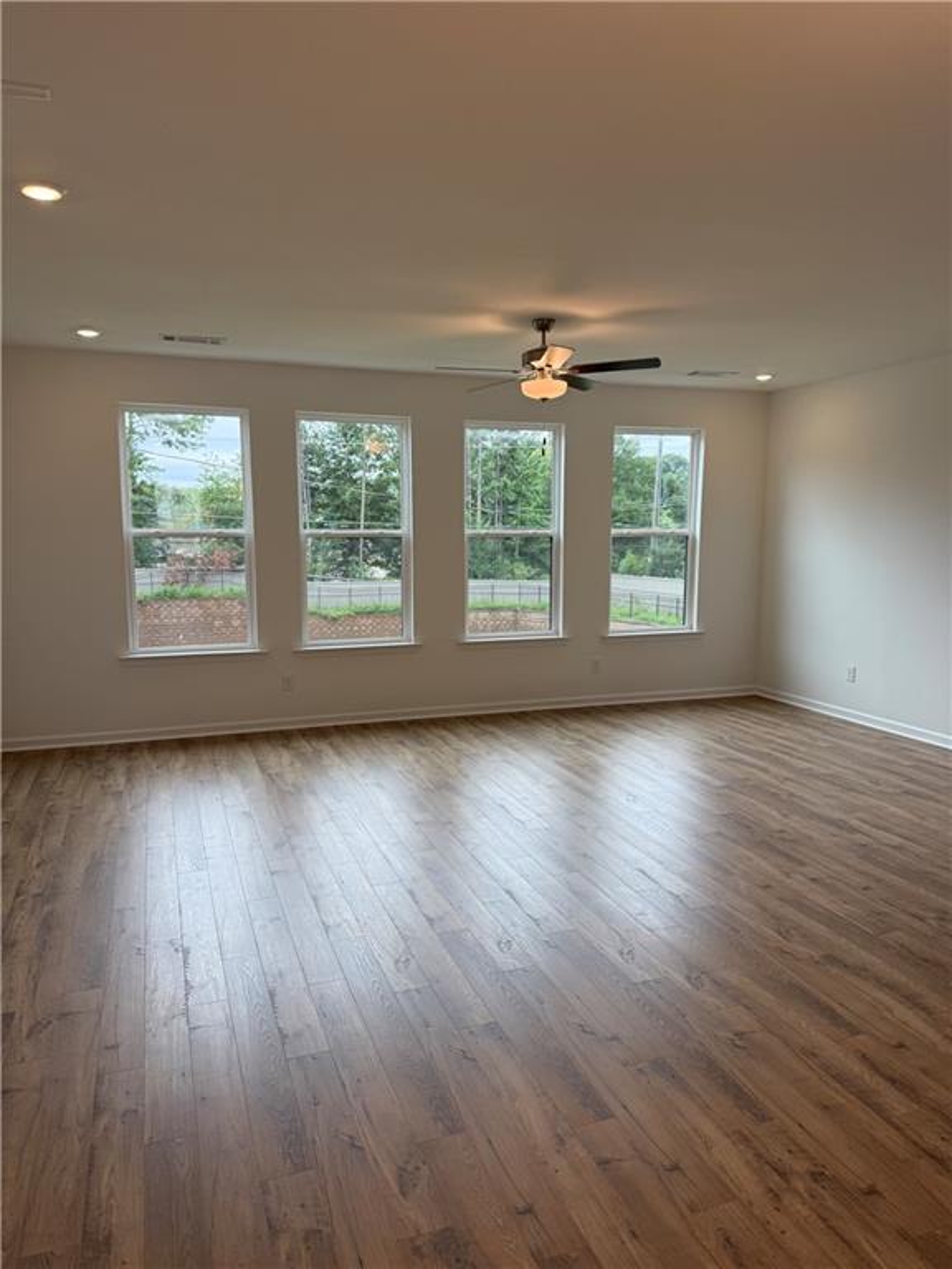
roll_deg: -0.2
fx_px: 880
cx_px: 476
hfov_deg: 56.8
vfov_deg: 71.6
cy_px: 634
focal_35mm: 24
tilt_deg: -7.5
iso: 100
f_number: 1.78
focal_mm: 6.76
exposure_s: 1/528
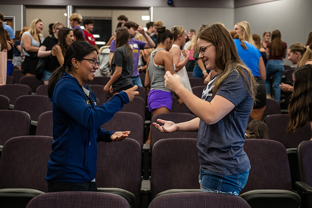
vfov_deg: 33.4
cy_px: 104
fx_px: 347
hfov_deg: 48.4
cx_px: 156
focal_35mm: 40
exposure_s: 1/200
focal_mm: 40
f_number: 3.2
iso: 2000
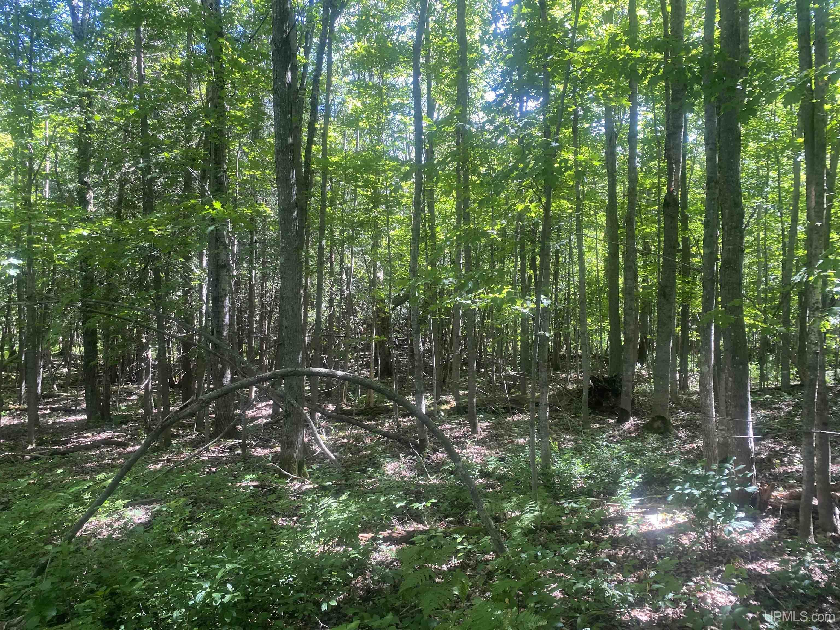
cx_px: 420
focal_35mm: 26
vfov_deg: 53.1
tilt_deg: -4.2
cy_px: 315
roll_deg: -2.2
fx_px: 631
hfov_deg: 67.3
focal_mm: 4.25
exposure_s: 1/121
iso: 80
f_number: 1.8
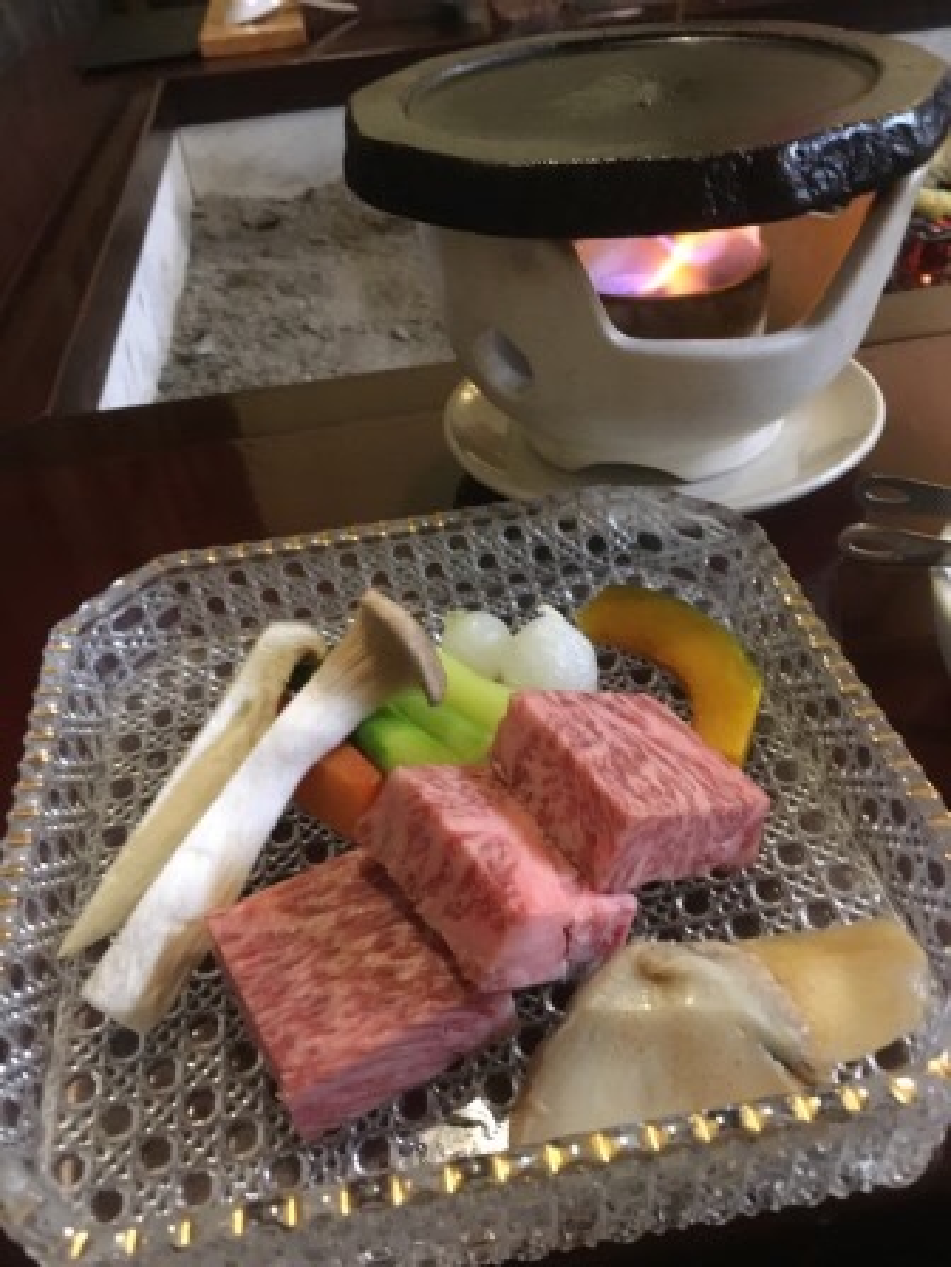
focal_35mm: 29
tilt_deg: -38.2
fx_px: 1062
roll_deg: +6.2
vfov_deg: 61.7
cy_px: 634
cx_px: 476
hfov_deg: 48.2
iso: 400
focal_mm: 4.15
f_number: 2.2
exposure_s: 1/15
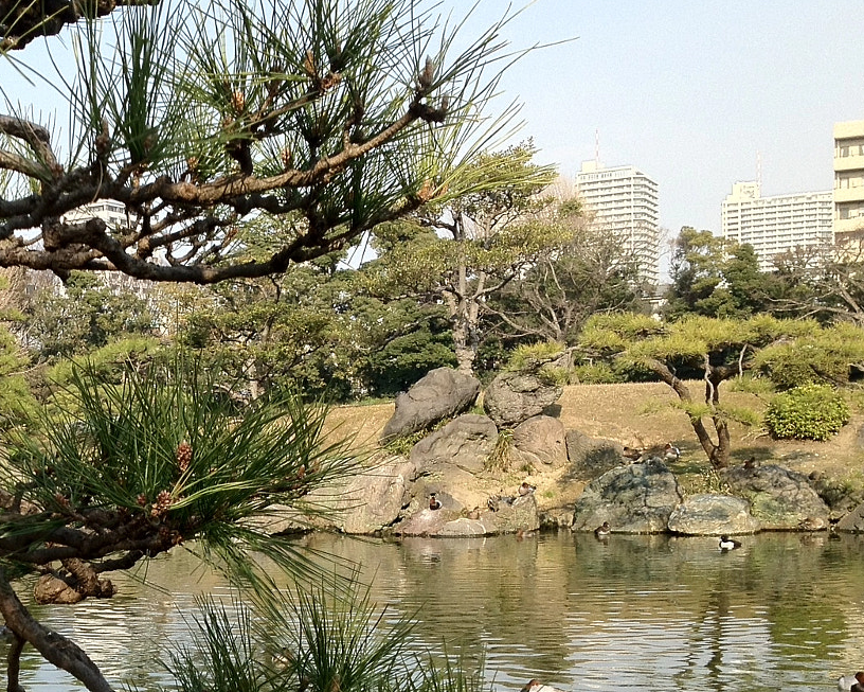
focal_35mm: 67
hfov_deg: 27.0
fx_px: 1713
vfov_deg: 22.4
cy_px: 583
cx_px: 31
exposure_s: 1/849
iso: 64
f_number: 2.4
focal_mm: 4.28
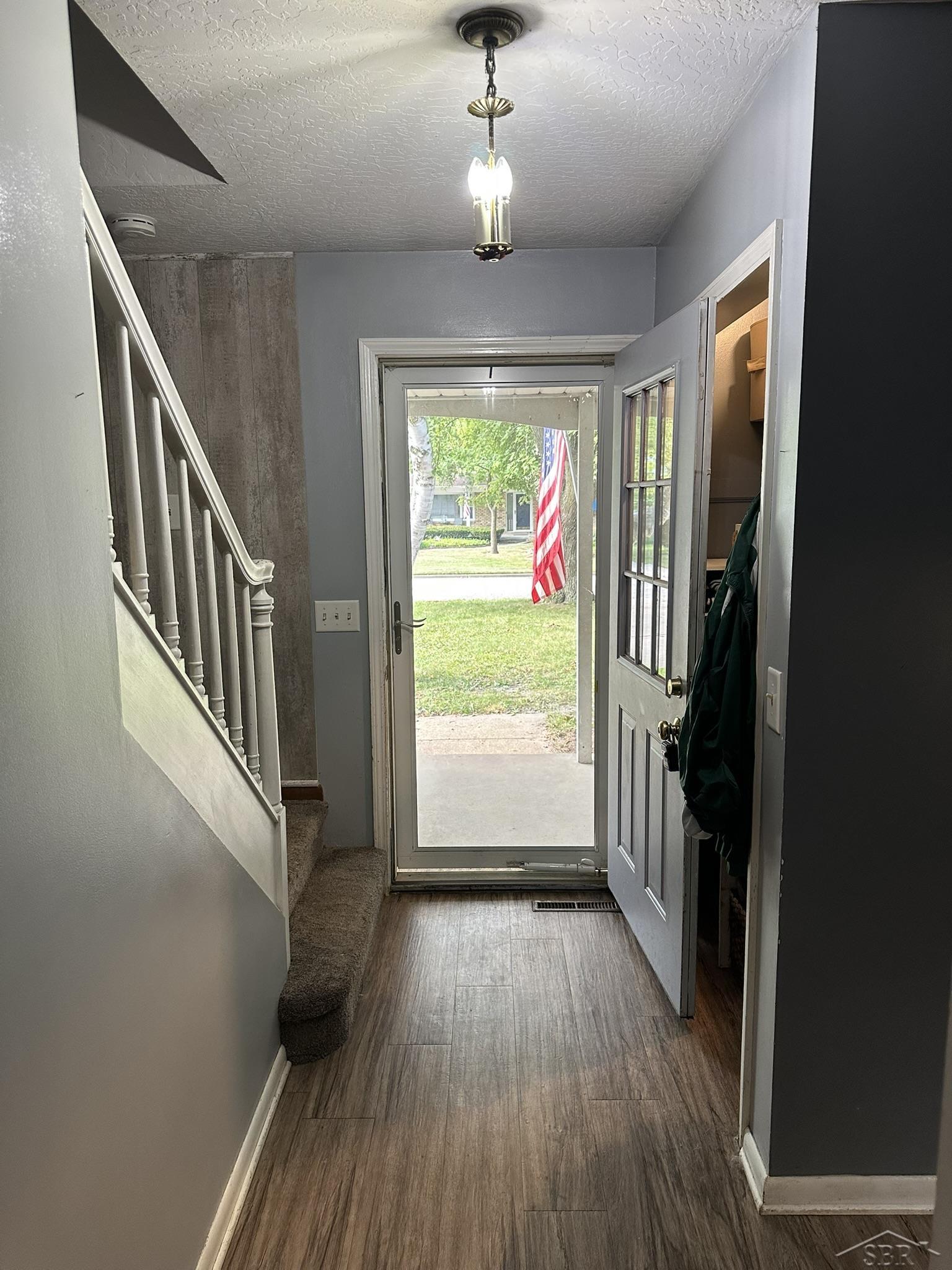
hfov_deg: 56.8
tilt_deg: -8.1
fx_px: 880
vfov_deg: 71.6
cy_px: 635
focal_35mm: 24
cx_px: 476
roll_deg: +0.4
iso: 200
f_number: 1.78
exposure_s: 1/120
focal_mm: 6.86
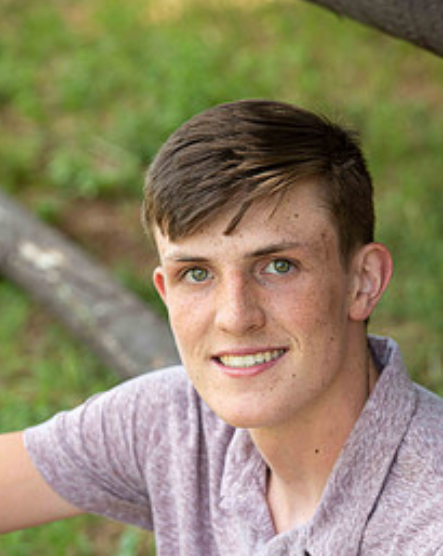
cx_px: 223
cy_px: 446
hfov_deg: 7.2
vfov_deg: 9.0
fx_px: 3513
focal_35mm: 214
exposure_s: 1/200
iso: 400
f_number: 5.6
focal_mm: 130
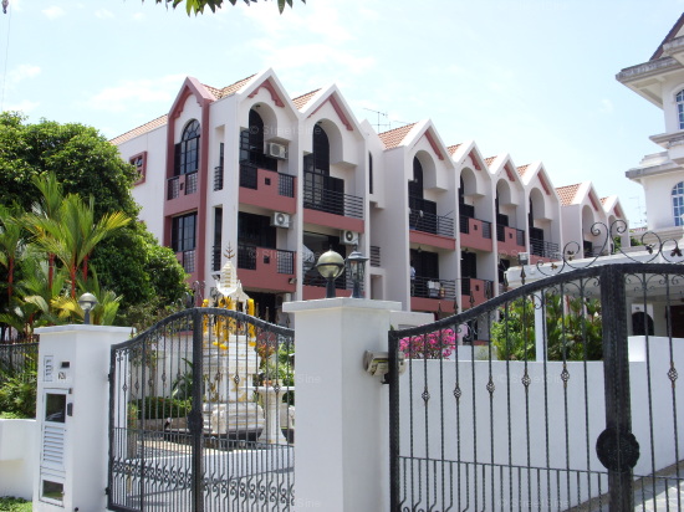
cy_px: 256
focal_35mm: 38
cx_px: 342
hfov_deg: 49.0
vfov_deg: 37.7
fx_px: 751
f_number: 4.9
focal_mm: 6.3
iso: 50
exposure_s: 1/284
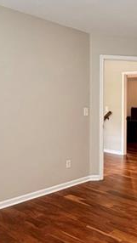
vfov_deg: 49.3
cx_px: 140
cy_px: 136
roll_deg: -1.5
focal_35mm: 41
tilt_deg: -7.1
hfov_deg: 27.2
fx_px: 265
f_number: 2.2
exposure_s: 1/120
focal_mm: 2.22
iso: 320
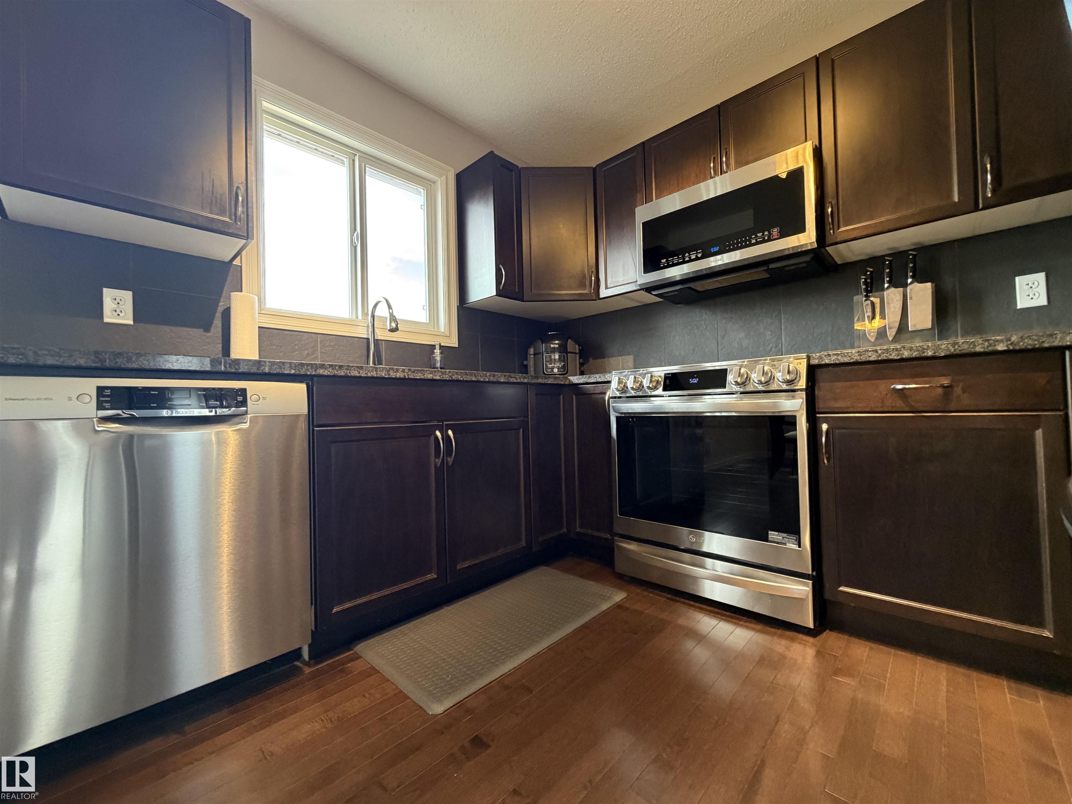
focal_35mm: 14
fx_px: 434
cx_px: 536
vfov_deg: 85.7
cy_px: 402
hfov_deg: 102.1
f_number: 2.2
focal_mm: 2.22
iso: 400
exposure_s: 1/60
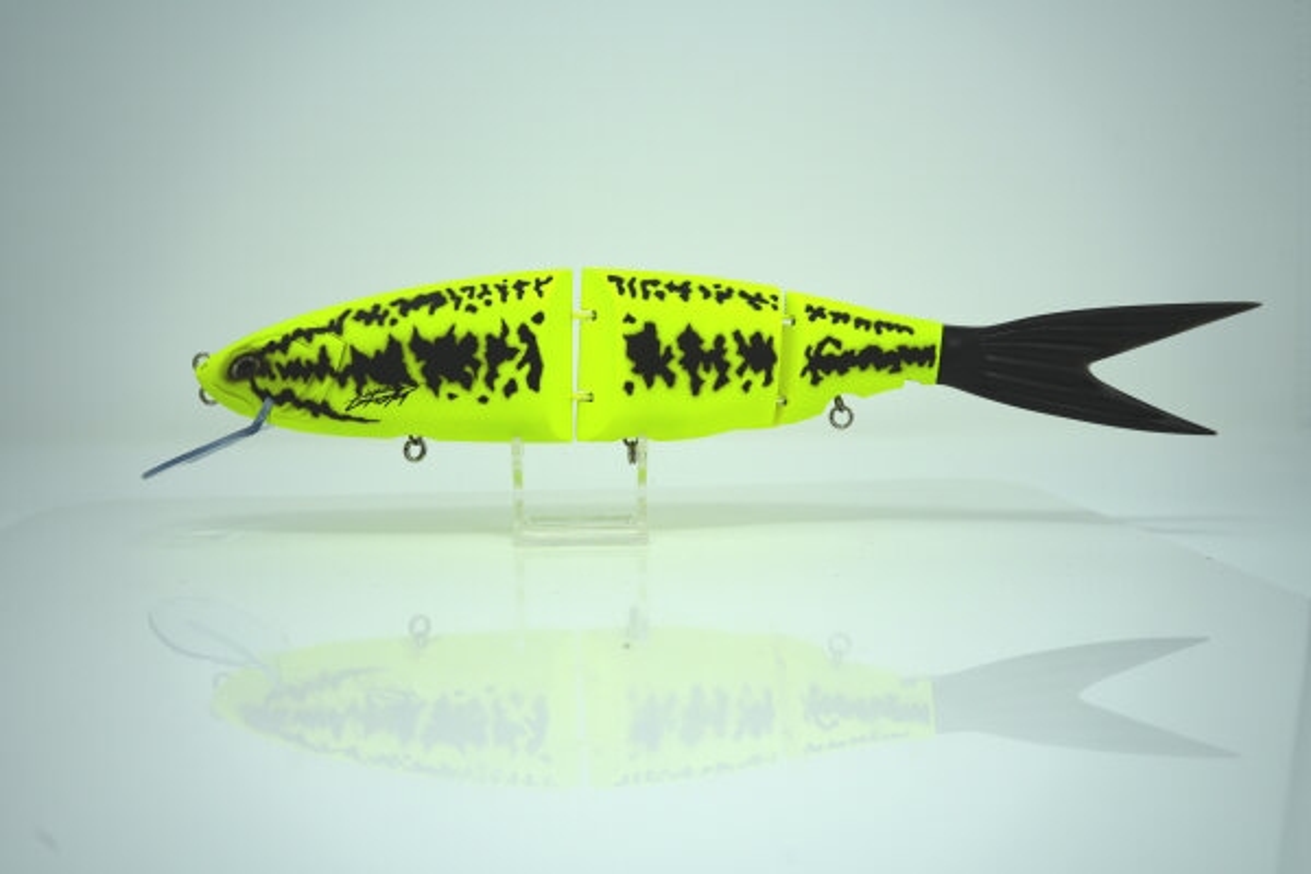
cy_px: 437
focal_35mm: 35
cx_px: 656
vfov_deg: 37.9
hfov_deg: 54.4
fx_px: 1274
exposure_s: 1/250
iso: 160
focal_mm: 35
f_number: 5.6
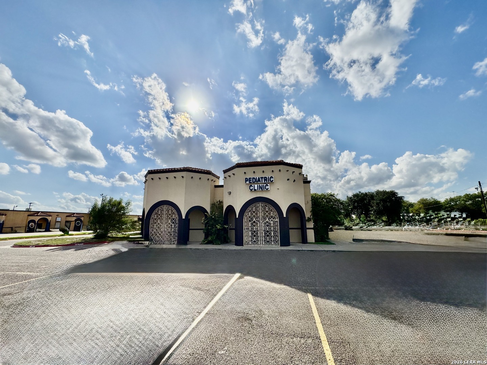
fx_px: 197
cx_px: 244
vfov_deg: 85.7
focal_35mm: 14
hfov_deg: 102.1
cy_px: 182
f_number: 2.2
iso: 40
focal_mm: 2.22
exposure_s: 1/5650
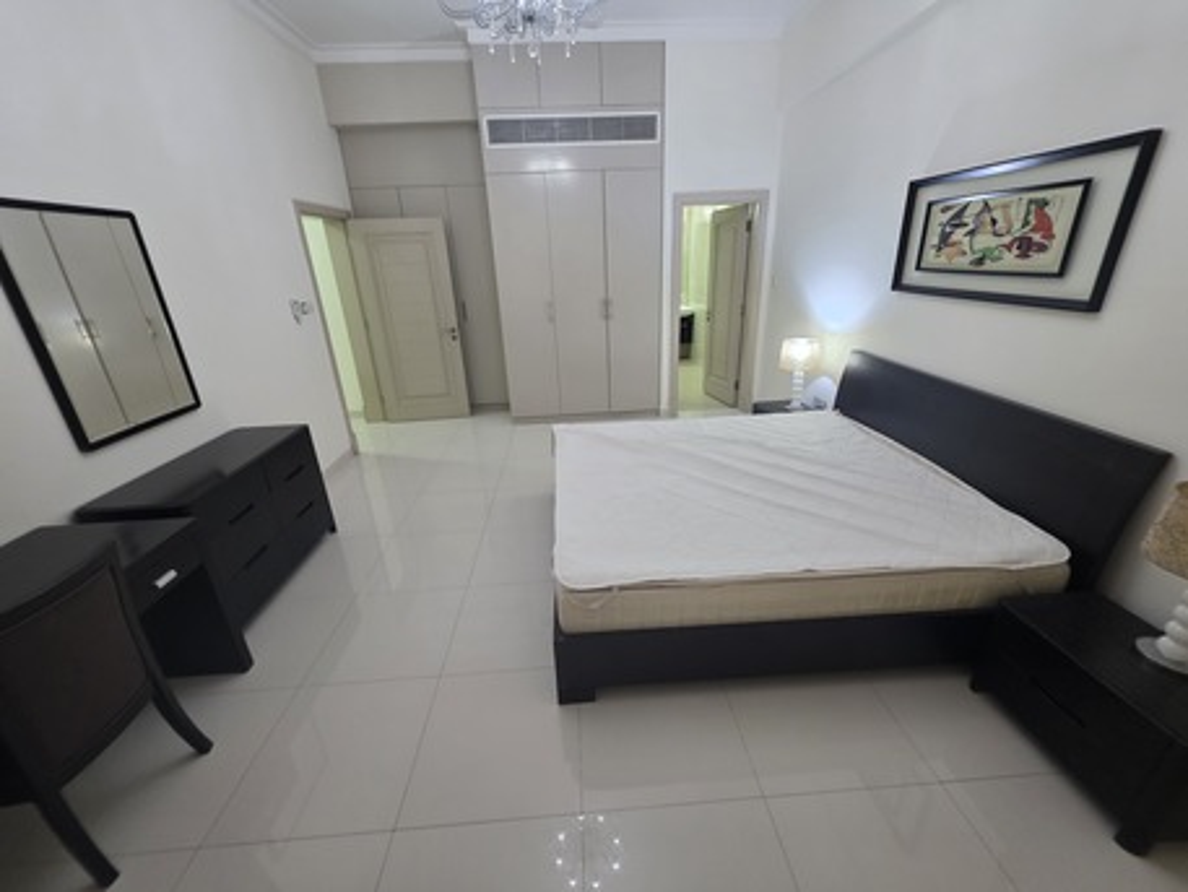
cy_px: 446
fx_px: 446
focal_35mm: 13
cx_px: 594
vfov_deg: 89.9
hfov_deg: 106.2
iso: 250
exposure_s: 1/50
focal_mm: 2.2
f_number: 1.9
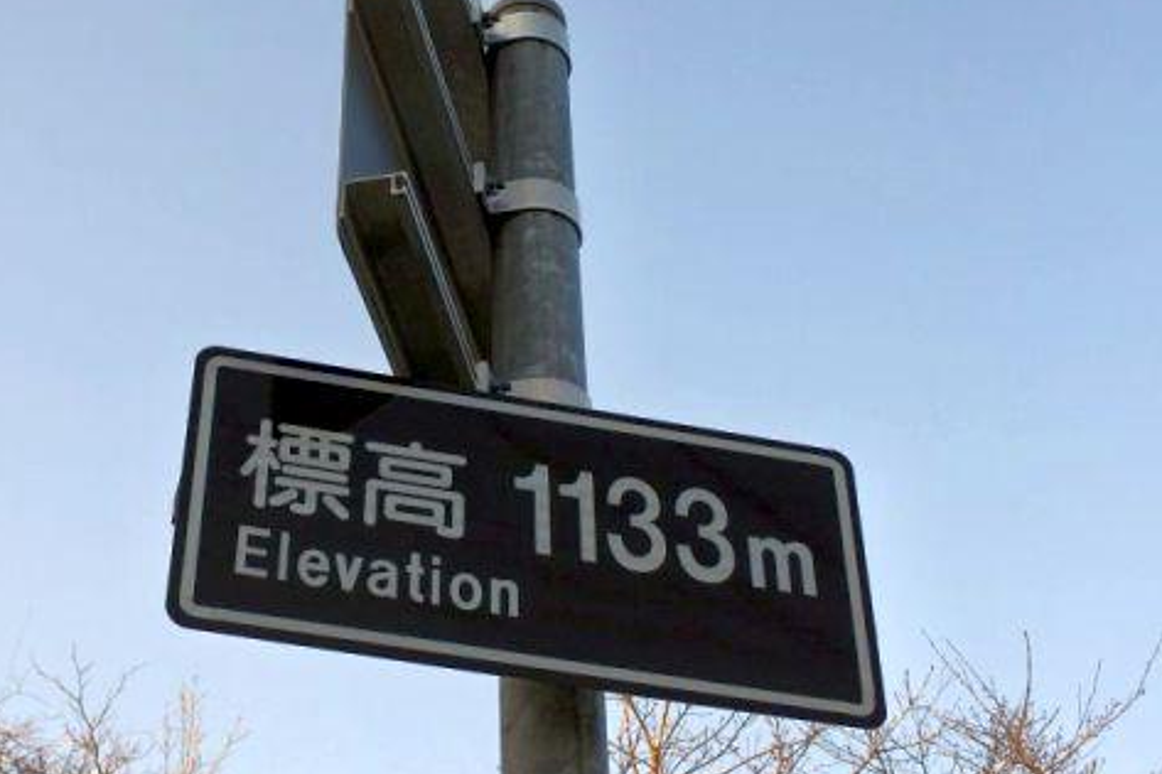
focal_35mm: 59
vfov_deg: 22.9
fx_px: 1904
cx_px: 305
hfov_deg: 33.3
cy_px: 315
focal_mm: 11.6
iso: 160
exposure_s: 1/500
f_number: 3.8
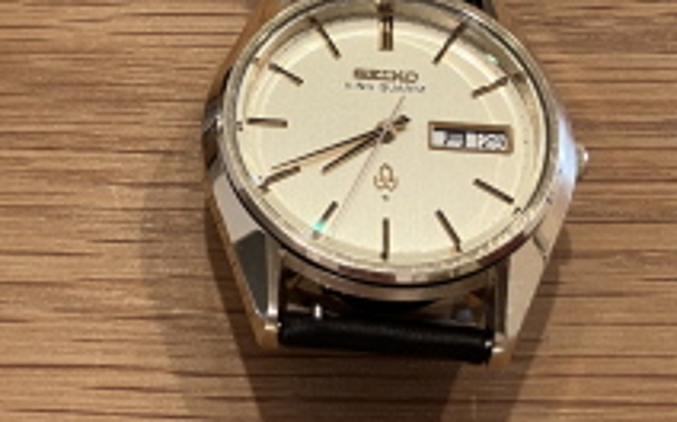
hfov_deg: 28.1
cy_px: 11
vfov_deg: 18.1
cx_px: 48
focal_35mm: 70
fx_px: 1290
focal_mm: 3.99
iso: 80
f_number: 1.8
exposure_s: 1/60
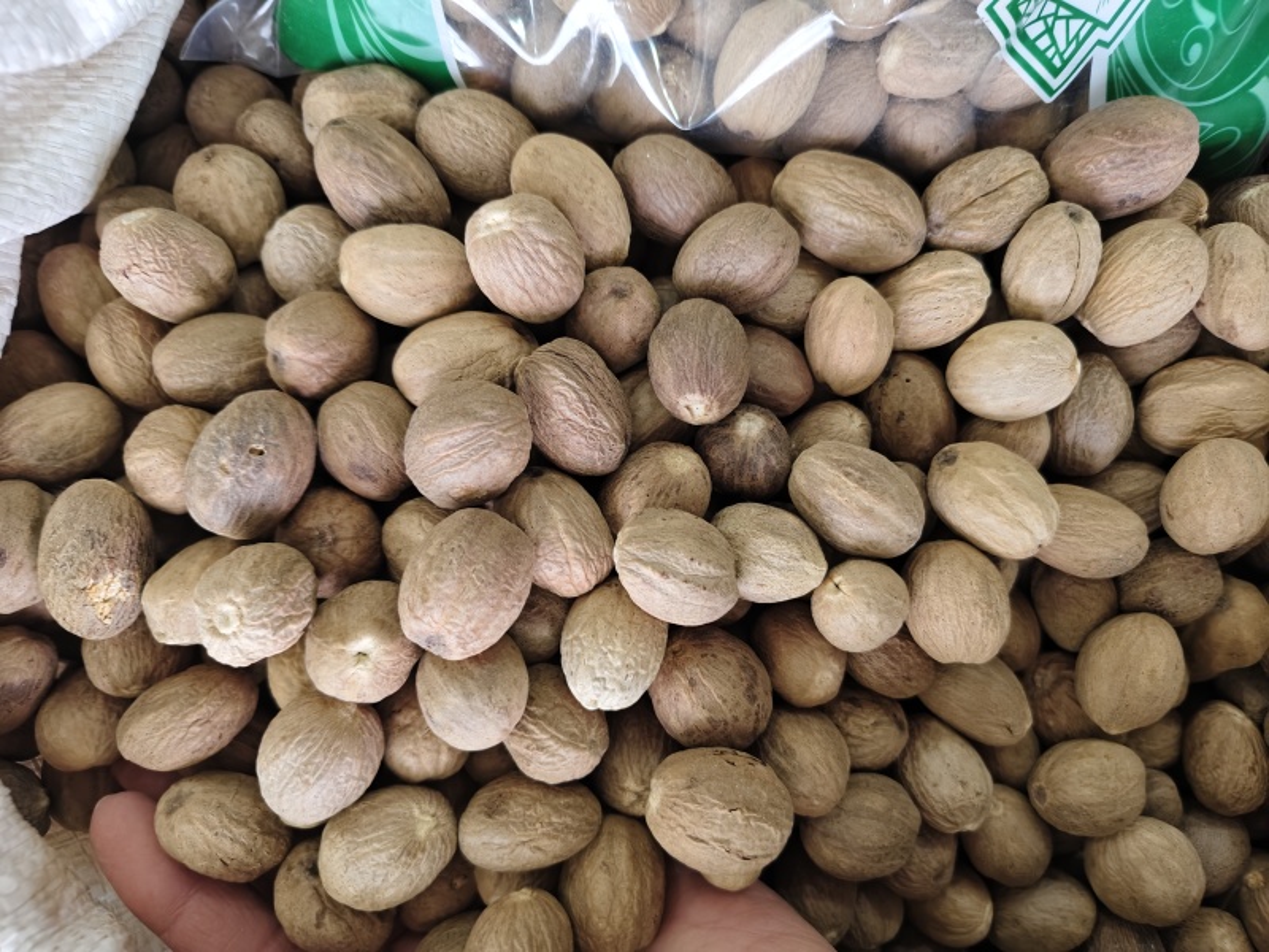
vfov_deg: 58.9
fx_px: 843
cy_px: 476
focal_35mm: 23
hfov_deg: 73.9
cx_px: 634
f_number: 1.88
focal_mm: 5.56
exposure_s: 1/50
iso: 397
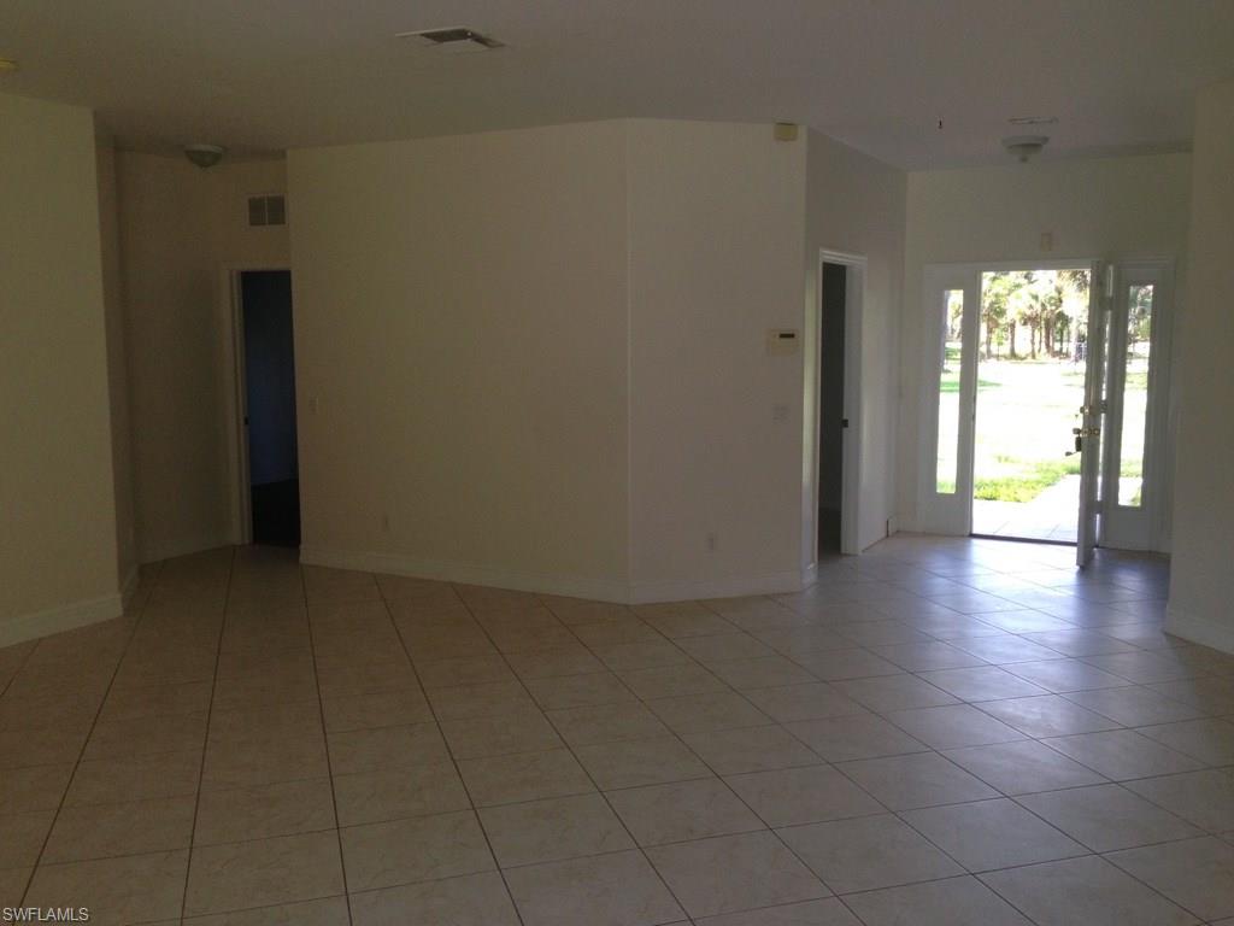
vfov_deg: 42.9
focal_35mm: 33
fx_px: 1176
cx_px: 617
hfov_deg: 55.4
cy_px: 463
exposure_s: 1/120
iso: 100
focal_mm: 4.12
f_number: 2.4
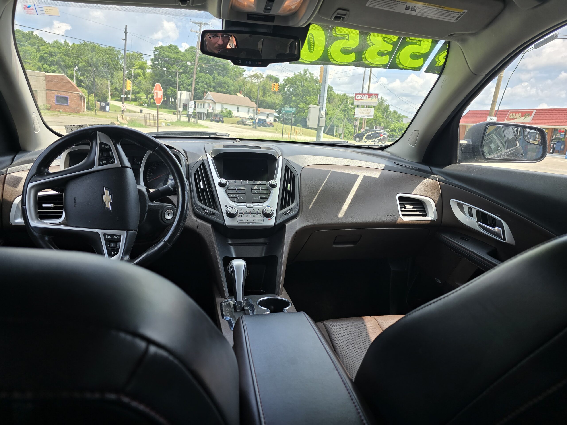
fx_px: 377
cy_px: 212
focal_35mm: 23
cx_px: 284
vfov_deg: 58.9
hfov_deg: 73.9
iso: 12
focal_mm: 6.3
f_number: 1.7
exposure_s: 1/219
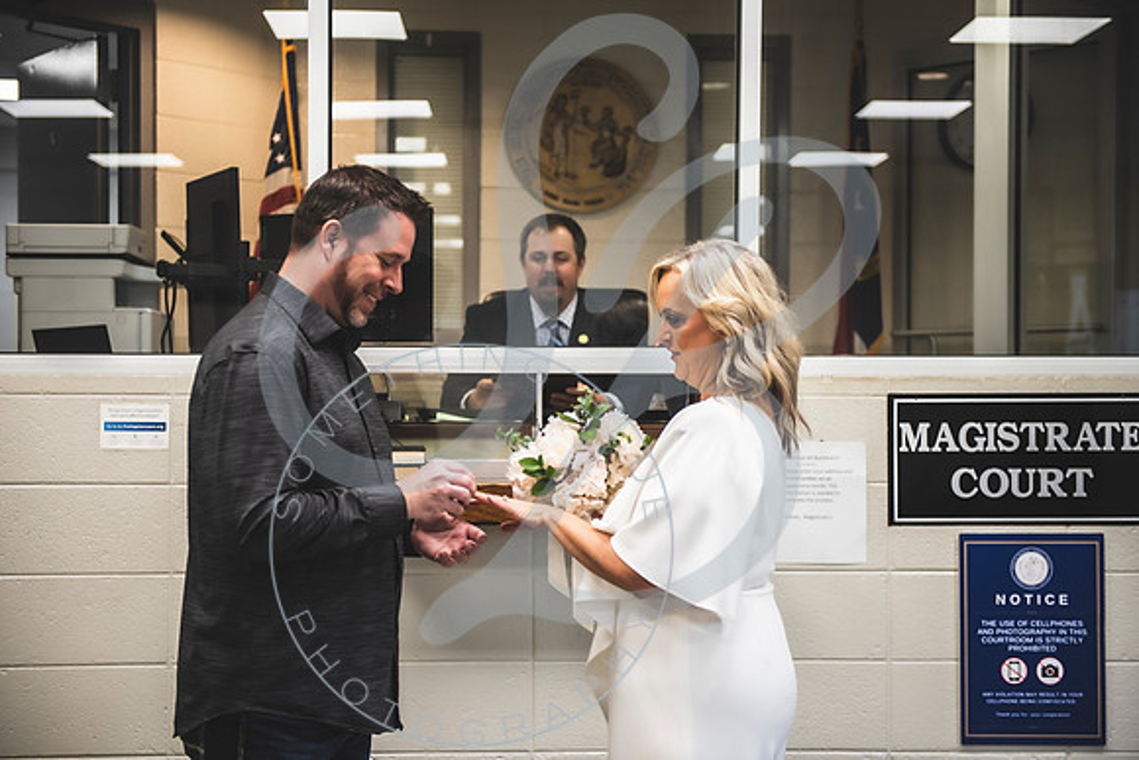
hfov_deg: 34.3
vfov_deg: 23.3
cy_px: 380
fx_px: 1846
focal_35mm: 58
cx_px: 570
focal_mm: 58
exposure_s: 1/160
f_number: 2.8
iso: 500
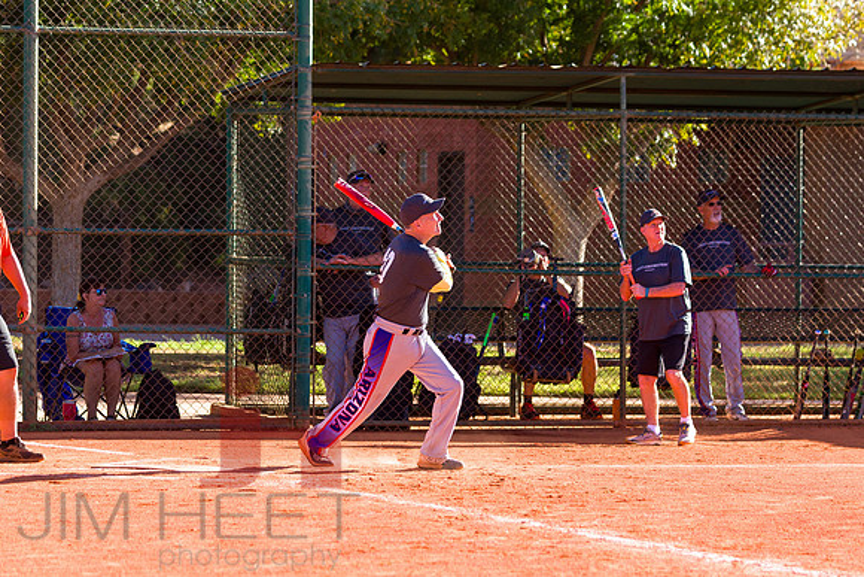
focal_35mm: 199
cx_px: 440
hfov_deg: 10.3
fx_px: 4787
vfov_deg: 6.9
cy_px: 259
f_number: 5
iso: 400
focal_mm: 165
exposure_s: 1/1600
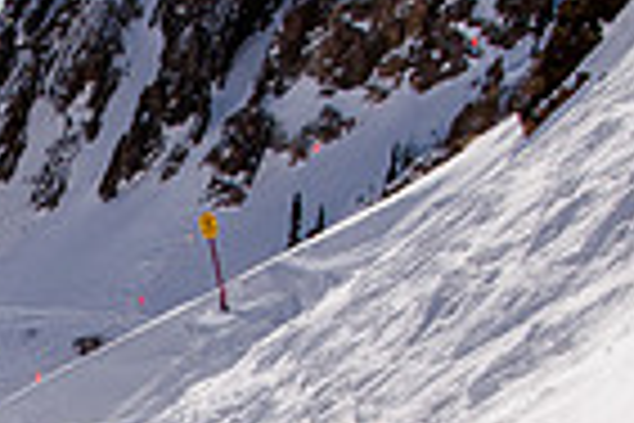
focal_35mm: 136
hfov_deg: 14.6
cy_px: 605
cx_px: -135
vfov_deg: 9.8
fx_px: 2395
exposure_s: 1/640
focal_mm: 22
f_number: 16
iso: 400
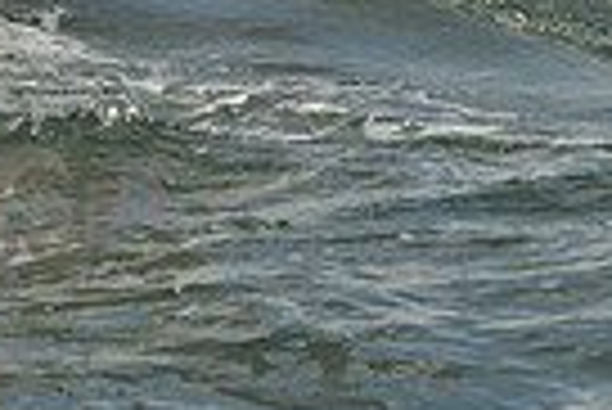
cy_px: -390
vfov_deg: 4.0
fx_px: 5820
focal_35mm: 342
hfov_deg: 5.9
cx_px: -562
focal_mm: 80
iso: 280
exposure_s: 1/1600
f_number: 9
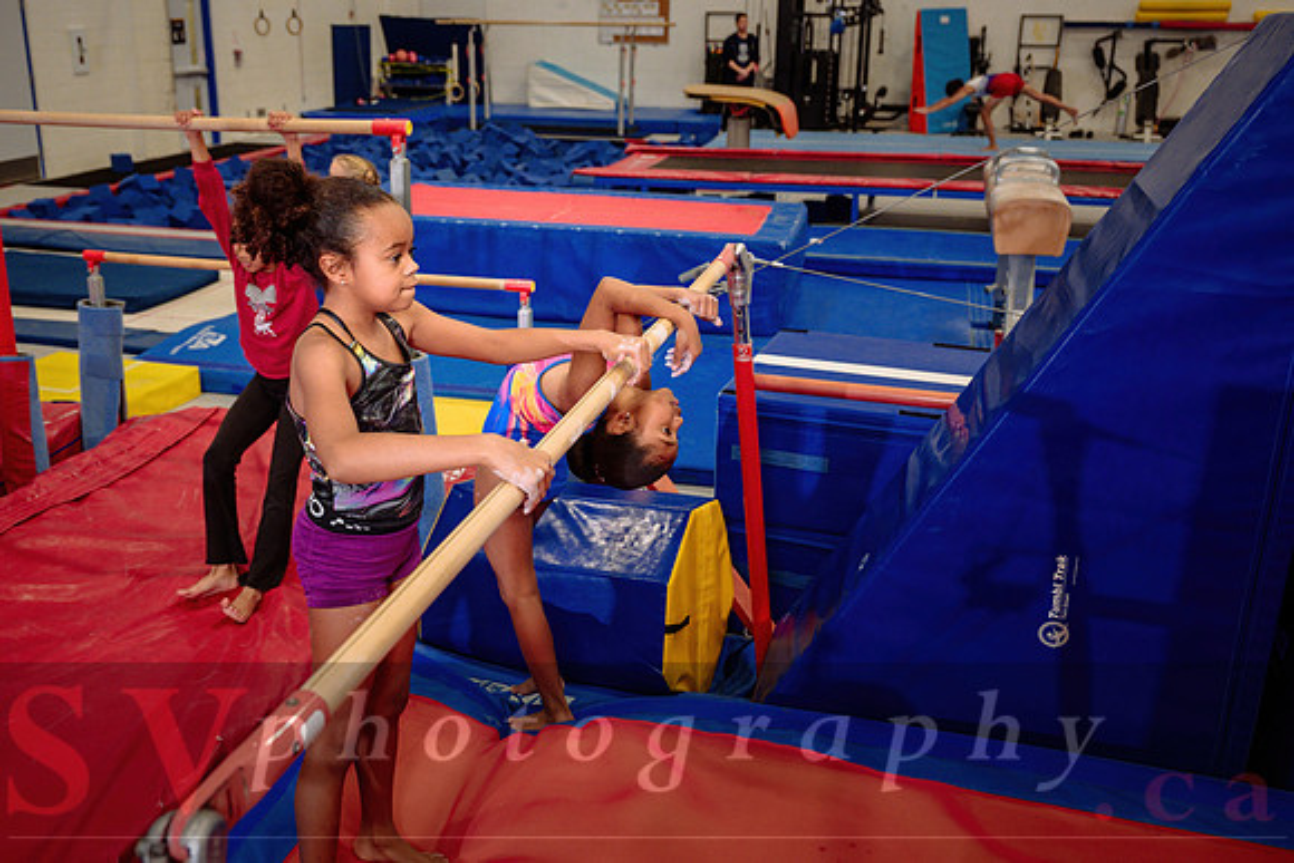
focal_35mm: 35
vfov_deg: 37.5
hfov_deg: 53.9
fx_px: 1270
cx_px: 594
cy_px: 396
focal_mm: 29.5
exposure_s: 1/320
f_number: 3.5
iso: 1600
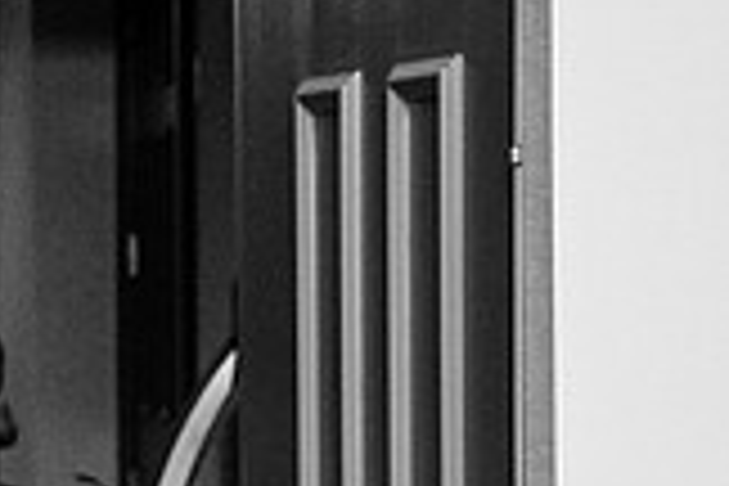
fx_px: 4576
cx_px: -431
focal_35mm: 226
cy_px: 293
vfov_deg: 6.1
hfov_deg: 8.8
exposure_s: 1/200
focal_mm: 56
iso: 2000
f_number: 7.1
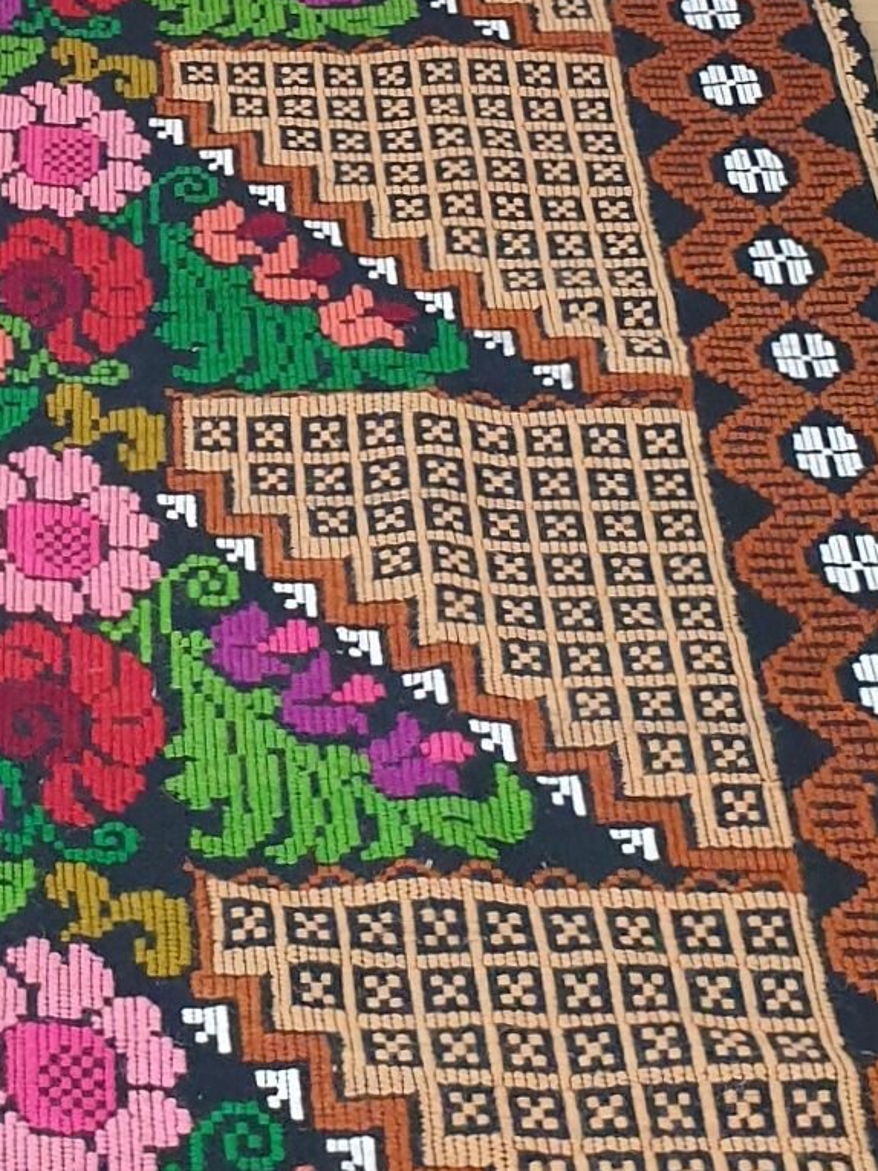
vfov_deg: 19.8
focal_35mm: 96
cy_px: -29
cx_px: -151
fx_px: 3248
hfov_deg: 14.9
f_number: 2.4
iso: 320
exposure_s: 1/50
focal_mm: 4.3
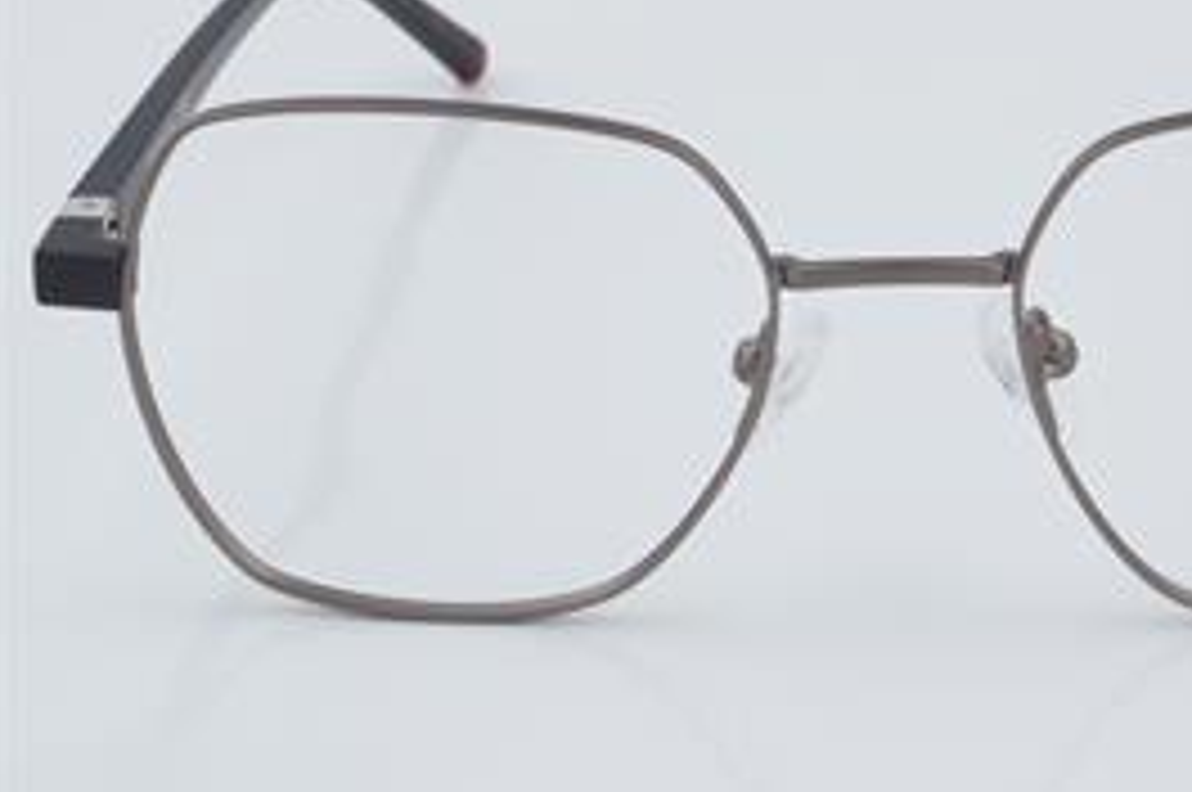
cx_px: 895
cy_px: 369
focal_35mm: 125
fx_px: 4126
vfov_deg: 11.0
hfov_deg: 16.4
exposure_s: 1/4
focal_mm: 55
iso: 100
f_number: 32
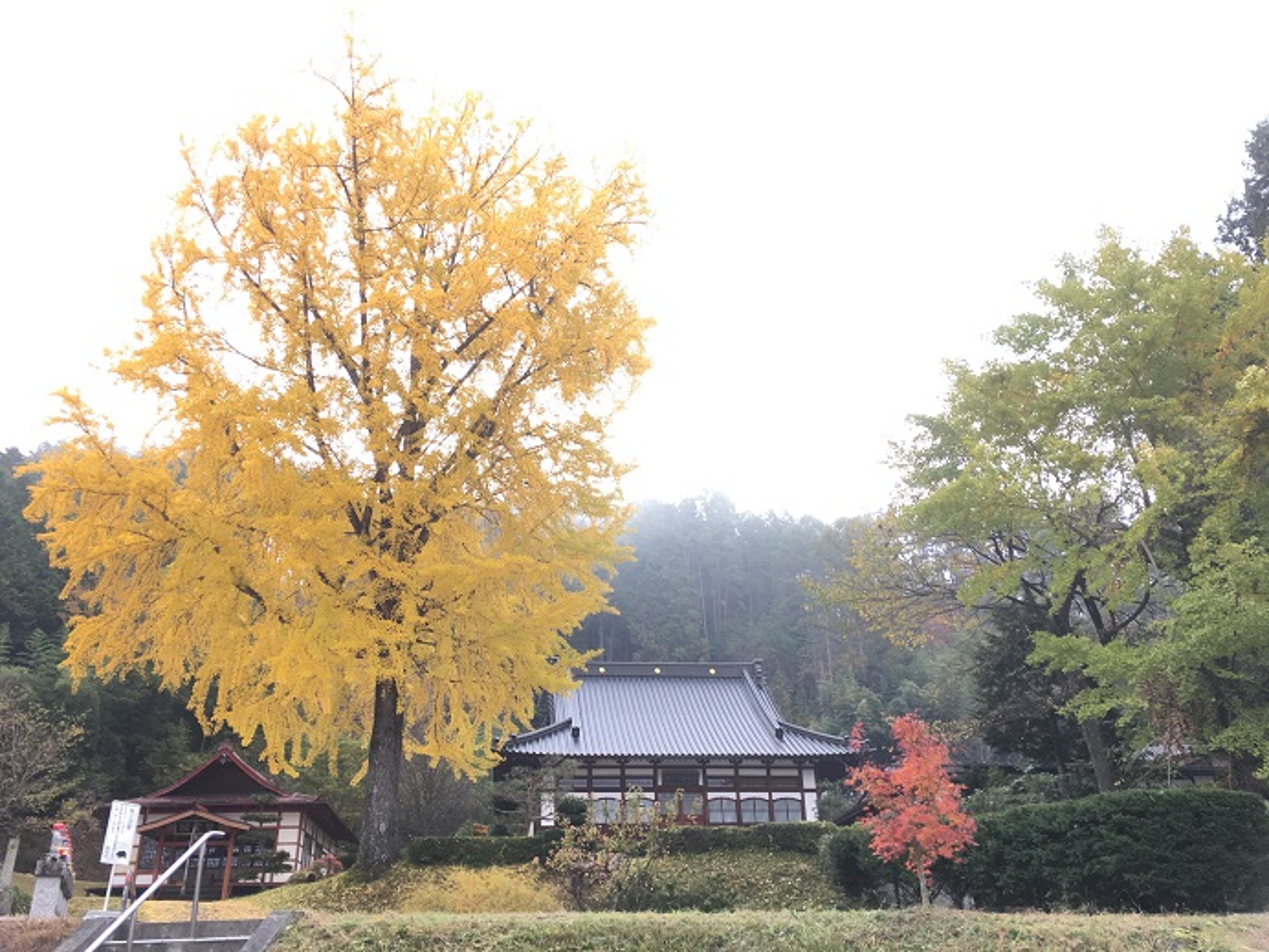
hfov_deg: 61.7
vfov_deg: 48.2
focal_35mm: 29
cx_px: 634
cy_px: 476
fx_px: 1063
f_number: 2.2
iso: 25
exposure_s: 1/120
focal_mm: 4.15
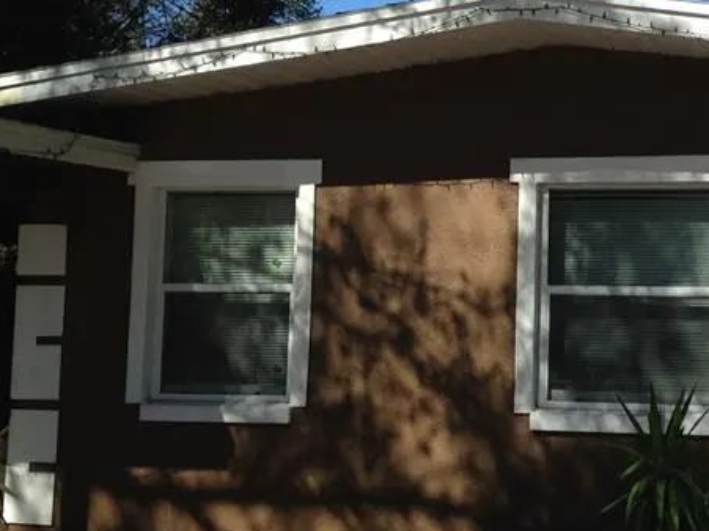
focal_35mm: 75
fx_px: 1536
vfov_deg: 19.6
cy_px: 215
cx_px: 640
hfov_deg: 25.2
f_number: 2.4
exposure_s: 1/1391
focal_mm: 4.12
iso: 50
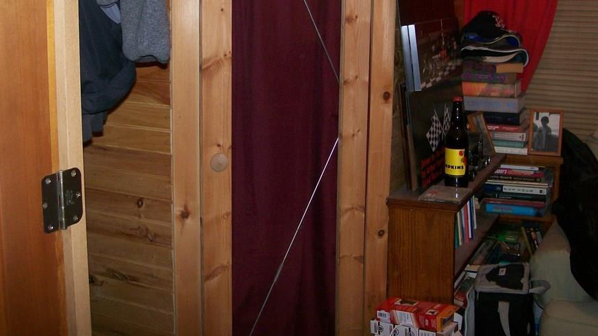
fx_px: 729
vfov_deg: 25.8
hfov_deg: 44.6
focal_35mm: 46
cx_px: 279
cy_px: 99
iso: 140
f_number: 2.7
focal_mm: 6
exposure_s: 1/32
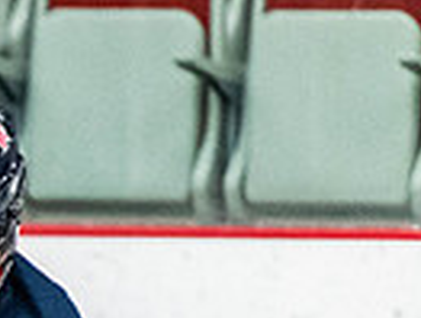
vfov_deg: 1.0
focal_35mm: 1529
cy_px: 538
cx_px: -603
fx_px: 18647
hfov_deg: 1.3
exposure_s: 1/640
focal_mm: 200
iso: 3200
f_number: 2.8
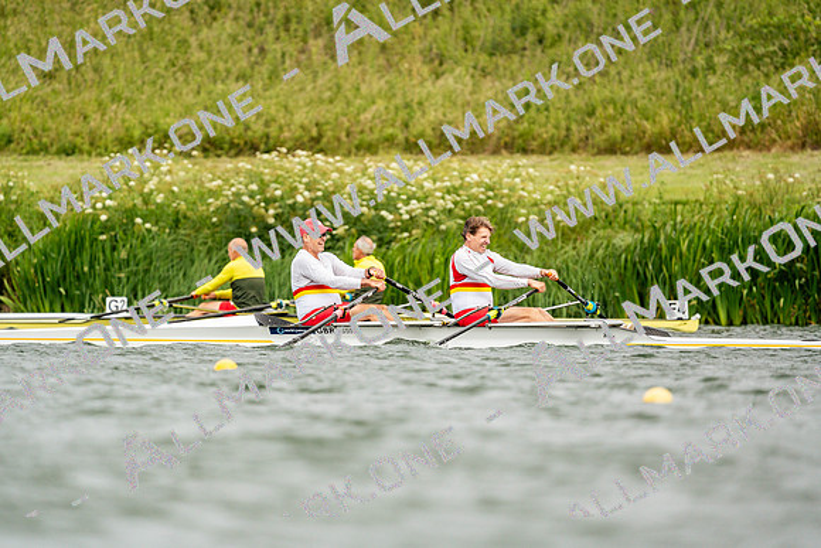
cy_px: 274
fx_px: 13686
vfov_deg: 2.3
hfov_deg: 3.4
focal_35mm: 600
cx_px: 410
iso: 500
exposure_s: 1/2000
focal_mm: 600
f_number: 6.3
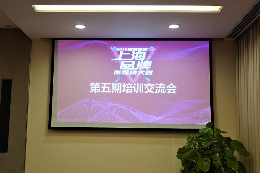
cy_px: 86
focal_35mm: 35
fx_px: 253
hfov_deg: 54.4
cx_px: 130
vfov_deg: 37.9
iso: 1250
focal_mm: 35
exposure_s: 1/160
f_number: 4
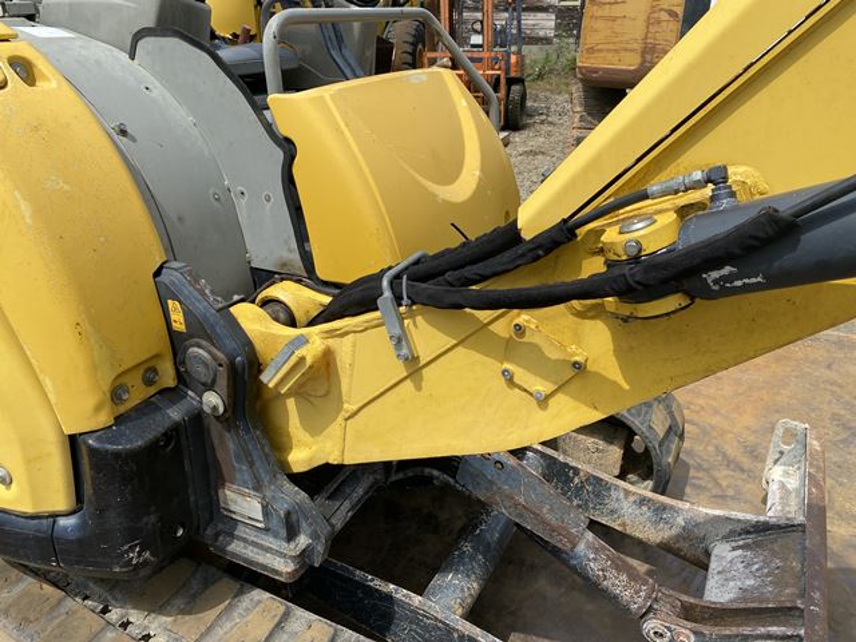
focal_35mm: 26
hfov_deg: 67.3
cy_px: 321
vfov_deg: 53.1
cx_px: 428
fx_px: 643
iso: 32
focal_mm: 4.25
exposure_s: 1/2358
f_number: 1.8
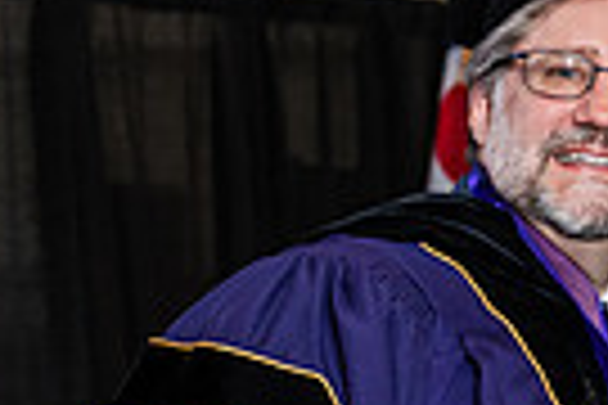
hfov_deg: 7.0
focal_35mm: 292
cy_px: 479
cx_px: 518
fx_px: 4931
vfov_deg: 4.7
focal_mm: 68
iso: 1250
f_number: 4.5
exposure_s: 1/200
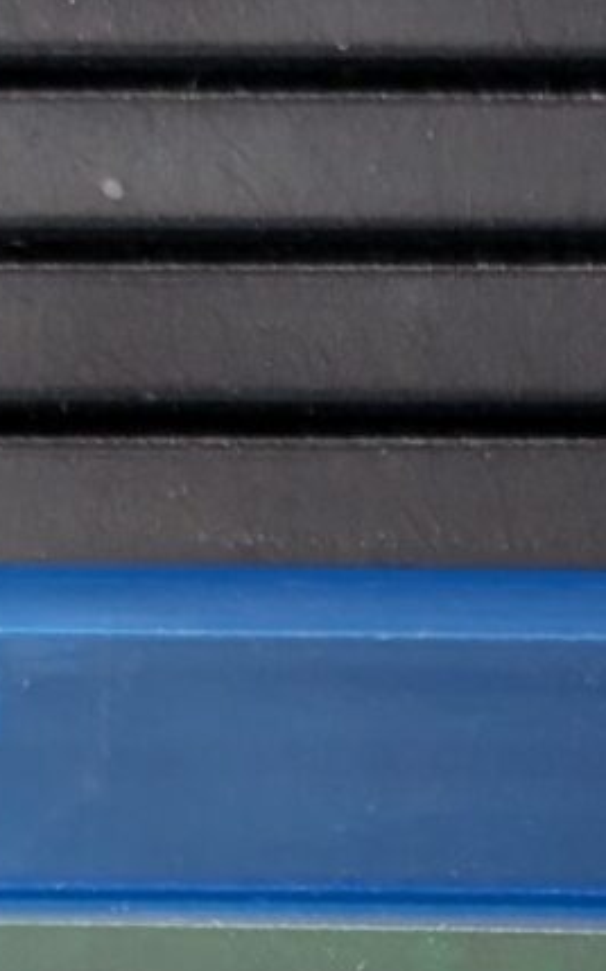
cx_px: 1241
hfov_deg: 8.2
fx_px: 4018
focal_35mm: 152
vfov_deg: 12.6
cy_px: 1729
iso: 919
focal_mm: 6.9
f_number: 1.68
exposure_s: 1/120
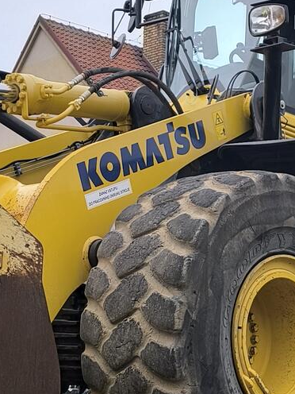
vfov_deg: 20.6
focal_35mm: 95
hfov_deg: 15.5
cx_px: 97
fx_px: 1079
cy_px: 245
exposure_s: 1/625
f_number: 1.65
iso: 50
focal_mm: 6.14
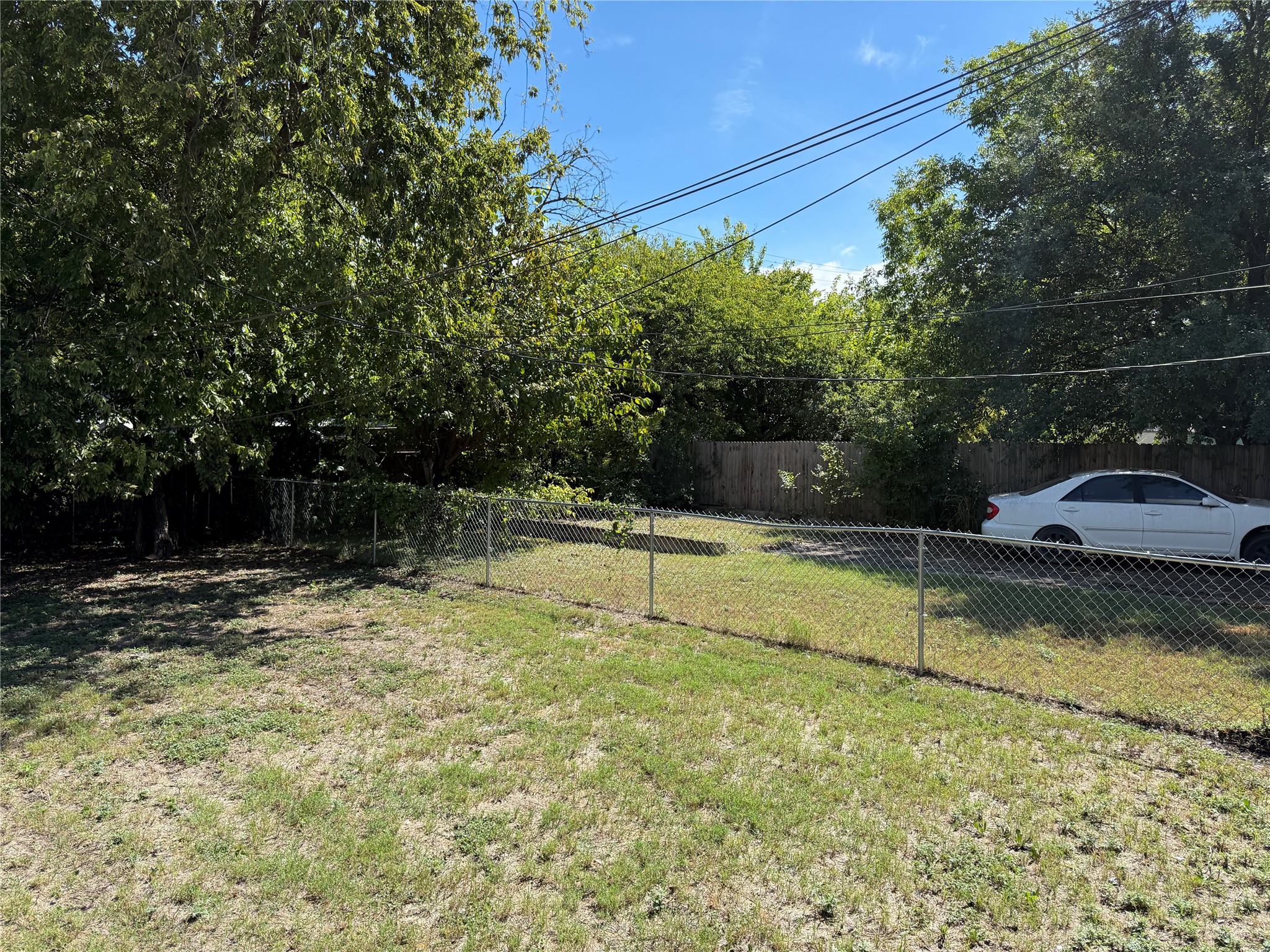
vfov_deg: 56.8
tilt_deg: -0.5
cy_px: 476
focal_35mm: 24
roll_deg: -0.4
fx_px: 881
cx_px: 635
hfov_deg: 71.6
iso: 100
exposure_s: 1/3279
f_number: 1.78
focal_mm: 6.76
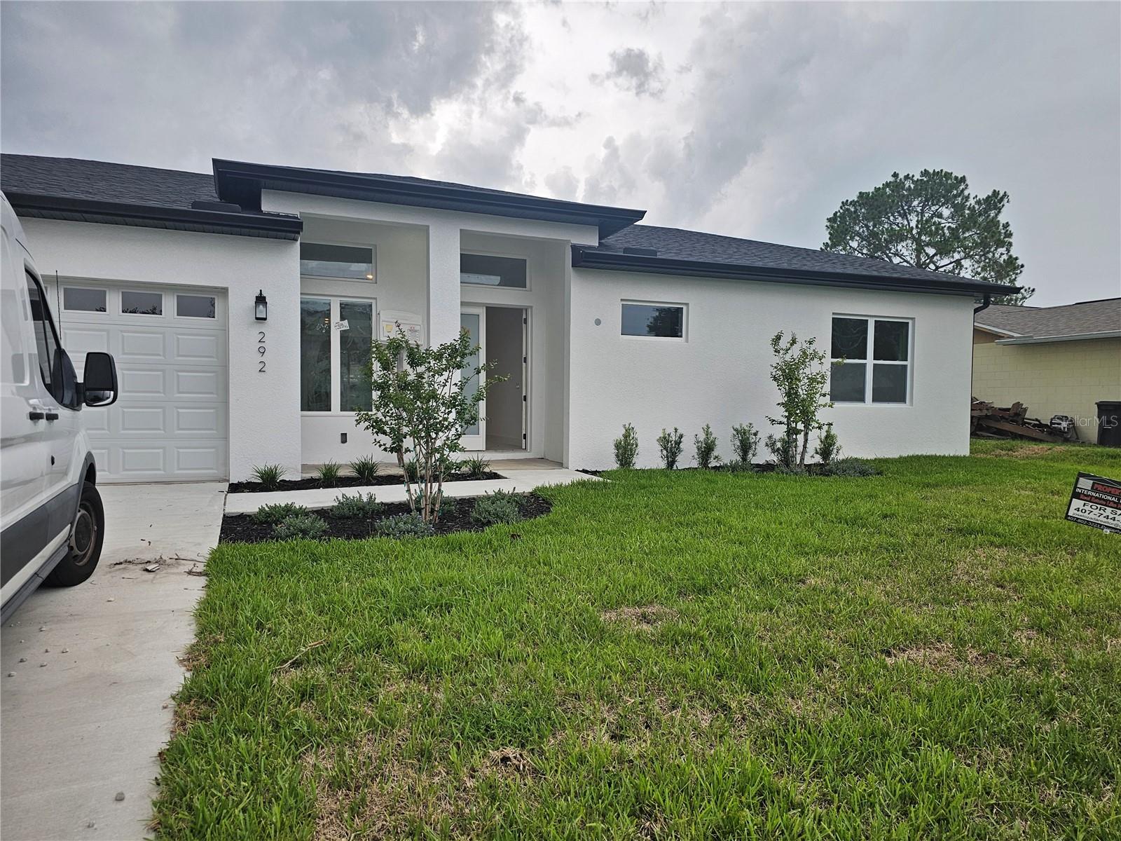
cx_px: 560
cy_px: 420
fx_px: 745
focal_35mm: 23
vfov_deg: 58.9
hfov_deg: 73.9
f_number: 1.7
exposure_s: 1/180
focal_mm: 6.3
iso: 25
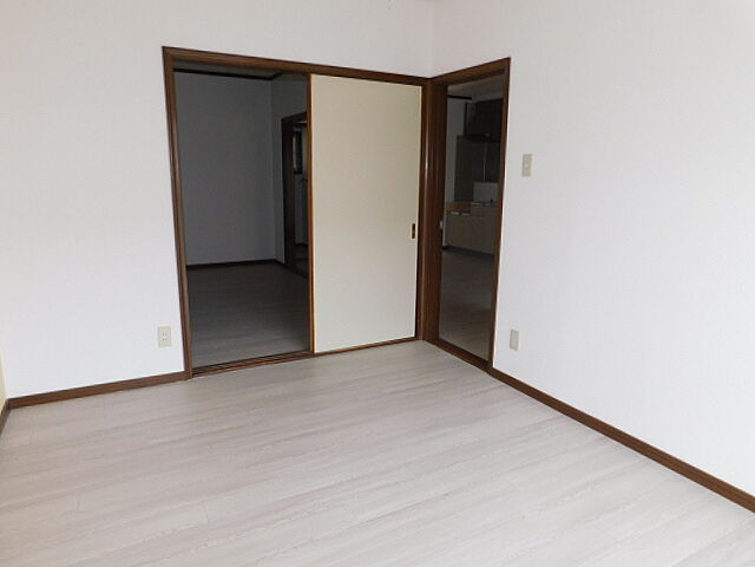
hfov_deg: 73.9
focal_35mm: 23
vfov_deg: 58.9
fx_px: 502
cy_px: 284
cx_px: 378
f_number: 3
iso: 200
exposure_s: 1/30
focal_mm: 4
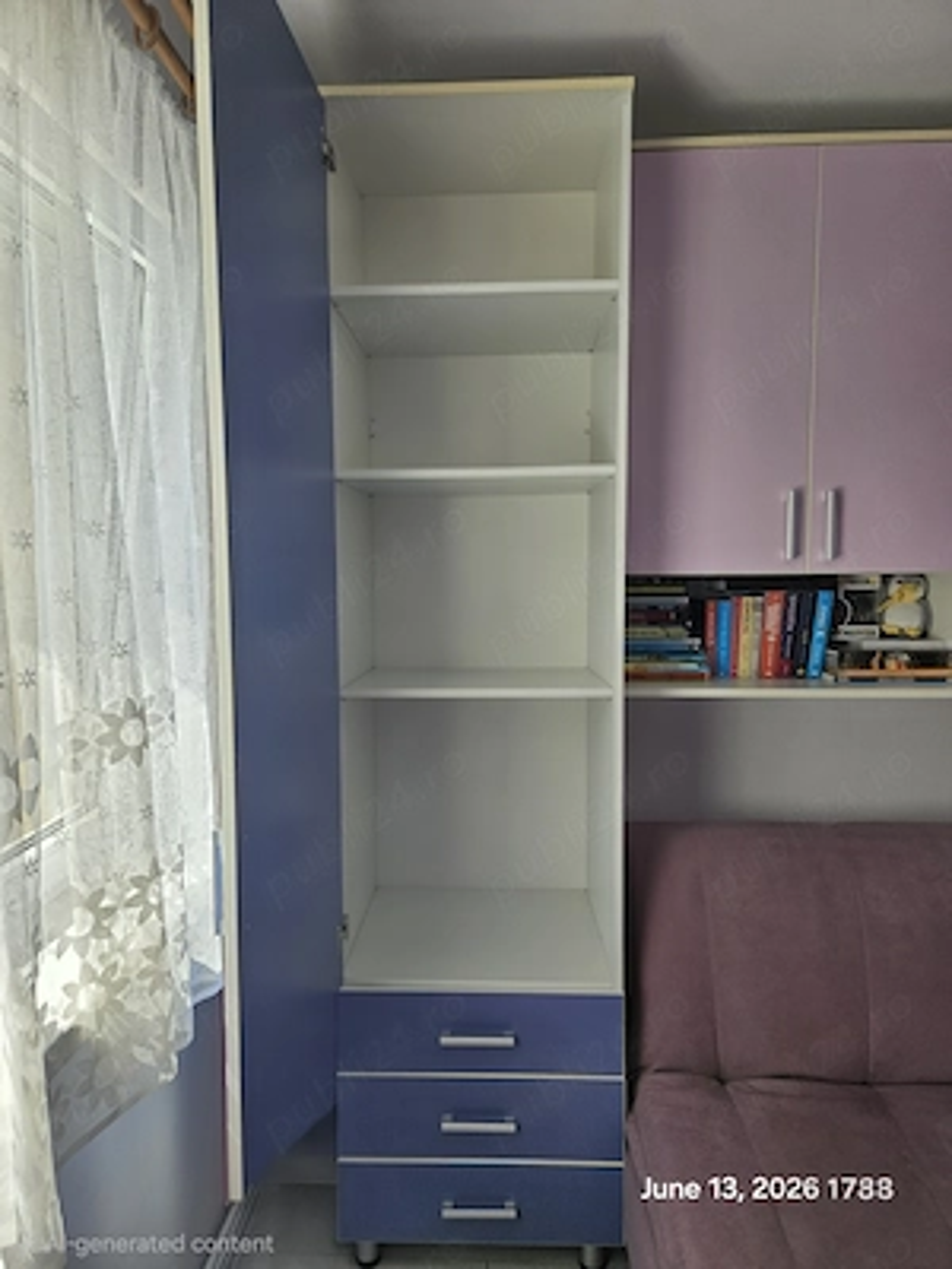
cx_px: 476
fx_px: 843
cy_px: 634
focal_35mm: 23
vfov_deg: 73.9
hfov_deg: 58.9
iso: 50
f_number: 1.8
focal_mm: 5.4
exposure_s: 1/192
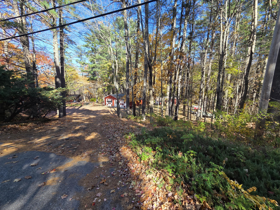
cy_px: 105
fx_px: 105
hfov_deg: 106.2
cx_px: 140
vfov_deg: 89.9
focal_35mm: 13
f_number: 2.2
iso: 50
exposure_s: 1/359
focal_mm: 2.2
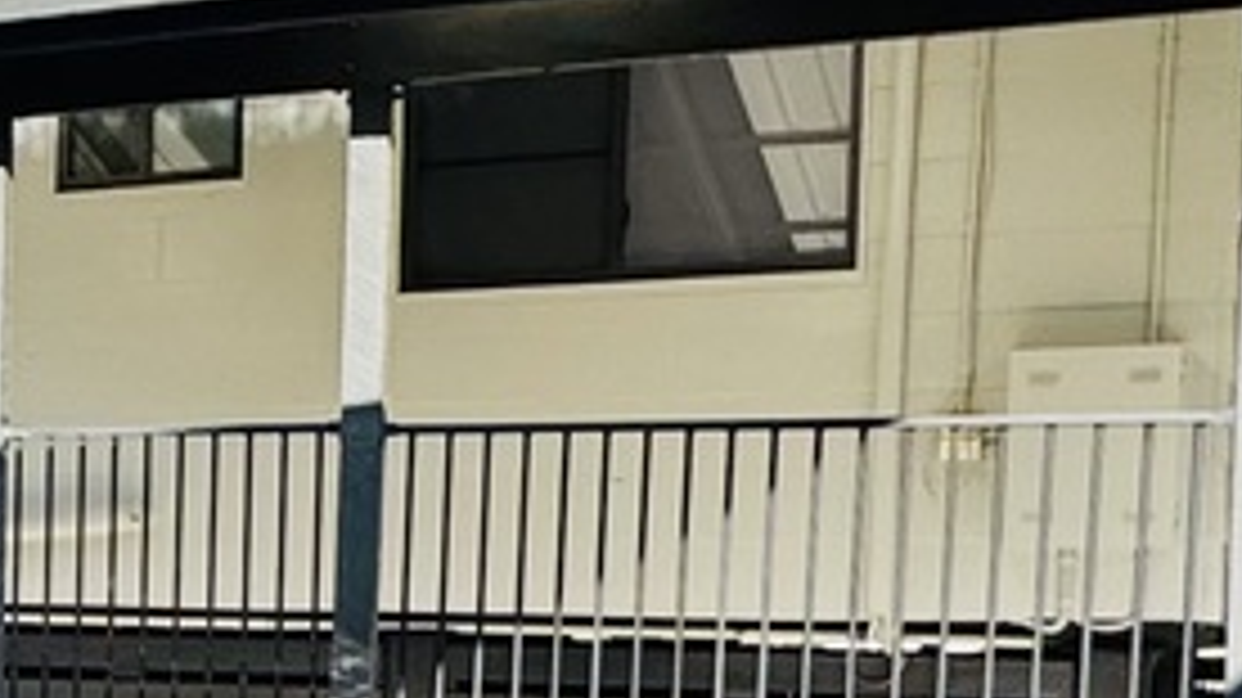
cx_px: -976
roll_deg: +0.3
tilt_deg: -2.8
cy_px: 687
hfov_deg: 19.4
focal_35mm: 83
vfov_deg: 14.3
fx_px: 2732
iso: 50
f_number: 2.2
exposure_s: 1/889
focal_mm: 2.22
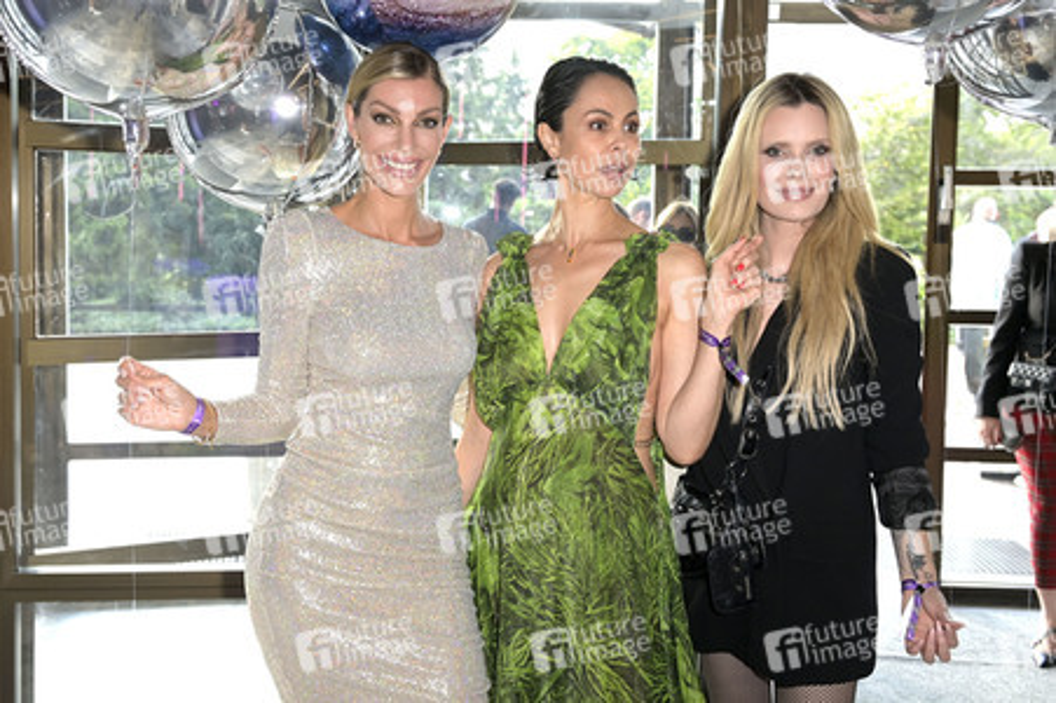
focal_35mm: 36
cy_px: 352
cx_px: 528
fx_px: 1055
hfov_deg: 53.2
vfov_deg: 36.8
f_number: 4.5
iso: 1000
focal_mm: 36
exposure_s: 1/200
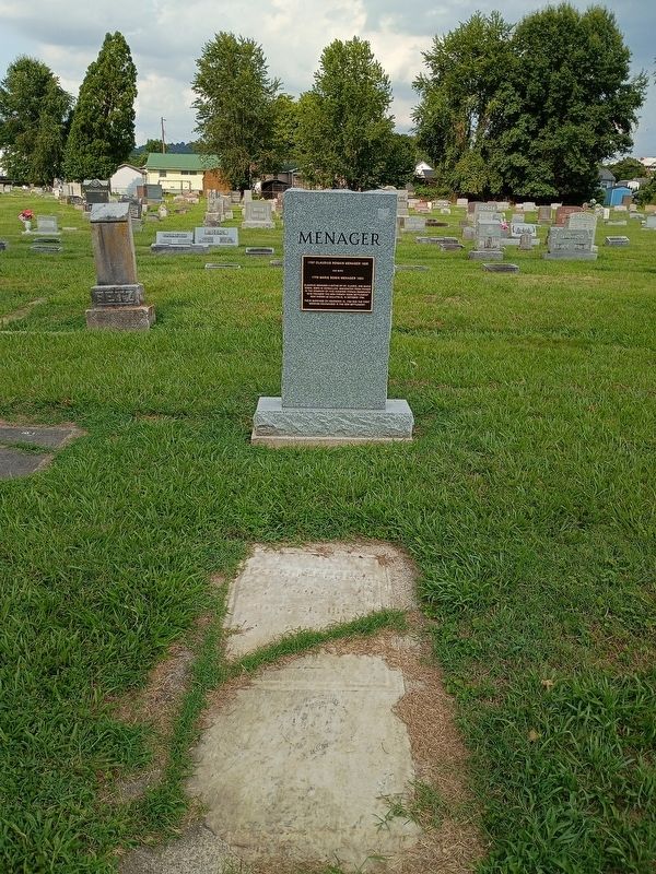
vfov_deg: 61.7
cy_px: 437
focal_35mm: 29
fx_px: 733
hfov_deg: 48.2
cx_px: 328
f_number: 1.8
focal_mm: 4.27
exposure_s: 1/683
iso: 100
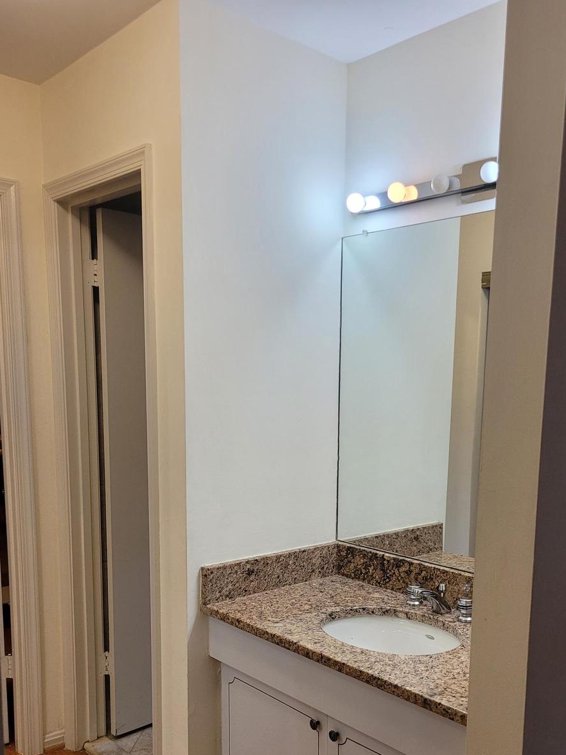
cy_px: 490
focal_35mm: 34
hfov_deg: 41.6
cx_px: 332
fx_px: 741
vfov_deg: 53.1
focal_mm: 5.4
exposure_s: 1/120
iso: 160
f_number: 1.8
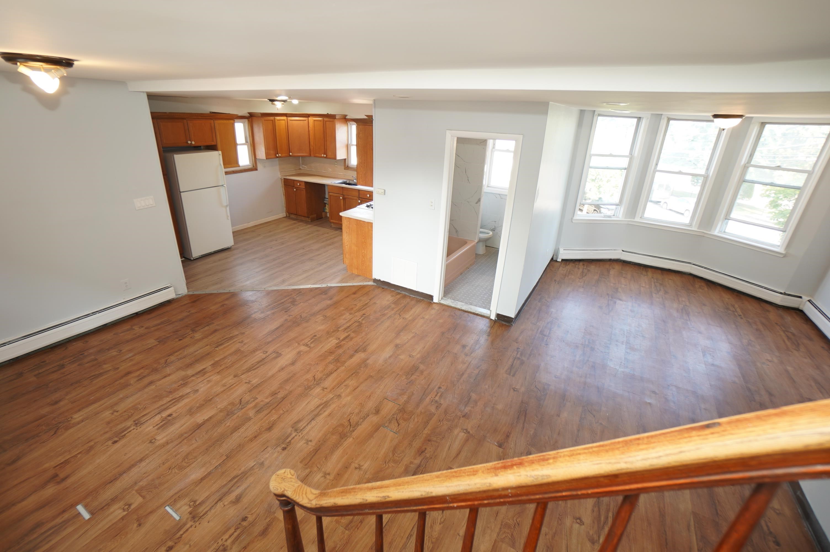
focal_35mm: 15
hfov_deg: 100.4
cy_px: 276
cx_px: 415
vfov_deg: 77.2
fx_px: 346
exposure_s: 1/20
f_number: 4
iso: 200
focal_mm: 10
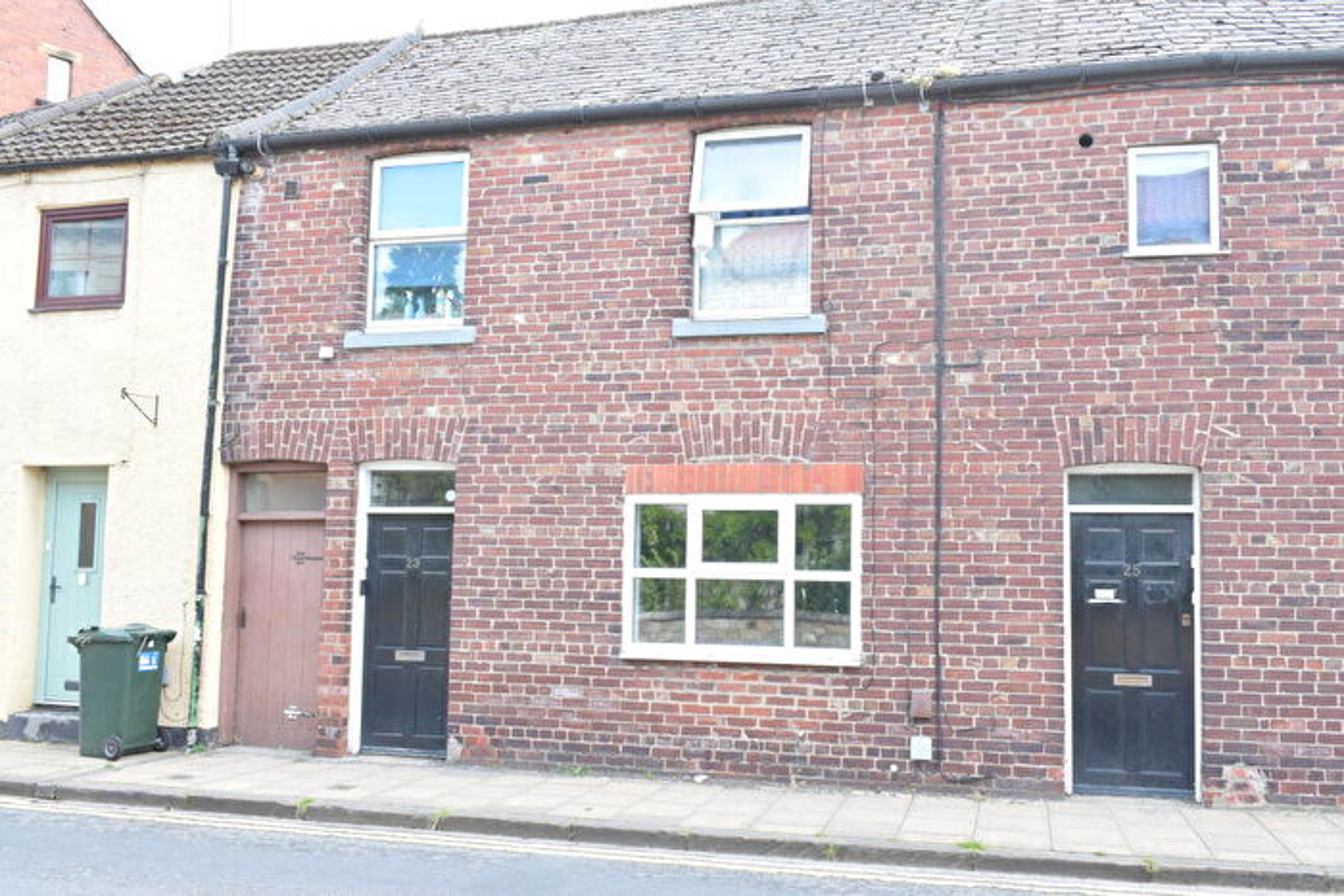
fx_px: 1288
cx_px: 672
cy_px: 448
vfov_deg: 38.4
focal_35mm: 34
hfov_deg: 55.1
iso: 800
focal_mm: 23
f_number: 11
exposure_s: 1/100
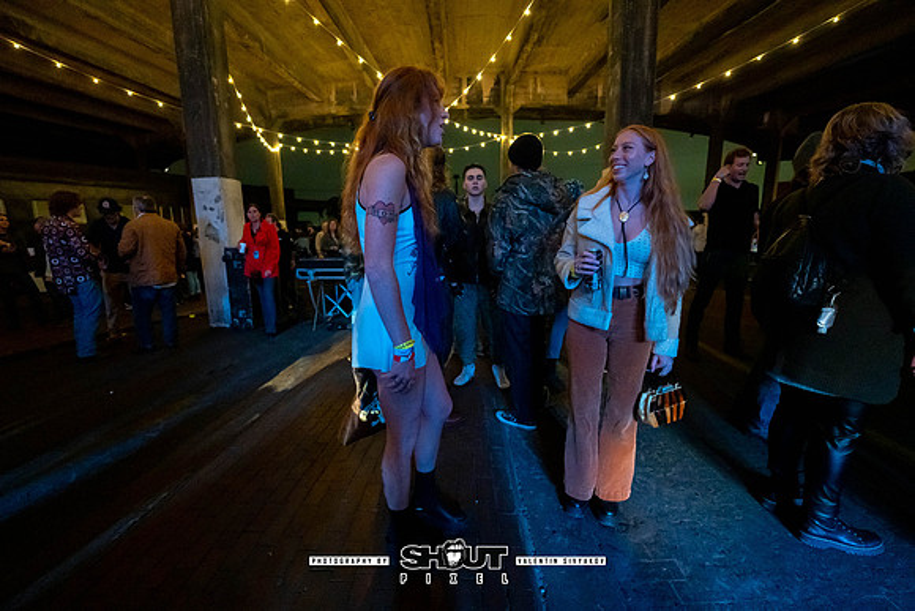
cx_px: 458
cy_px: 306
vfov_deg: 78.7
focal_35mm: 15
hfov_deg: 101.8
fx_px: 372
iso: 4000
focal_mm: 14
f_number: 3.2
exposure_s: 1/200
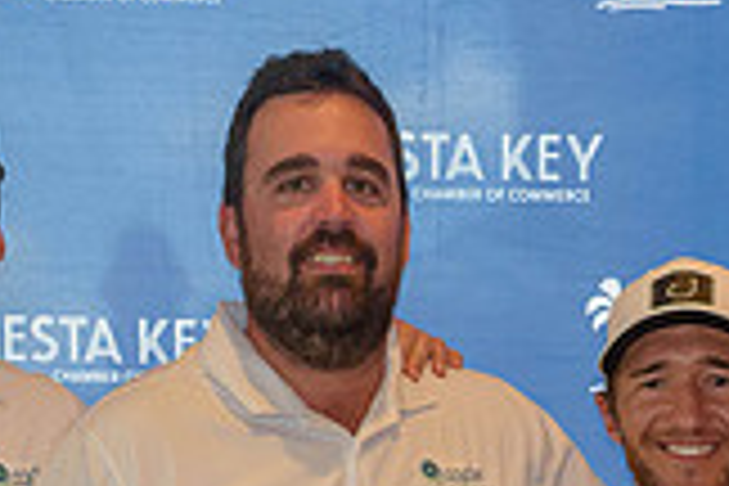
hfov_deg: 19.0
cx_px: 481
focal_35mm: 107
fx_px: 2167
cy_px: 777
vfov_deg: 12.1
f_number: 5
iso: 800
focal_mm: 18
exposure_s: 1/100
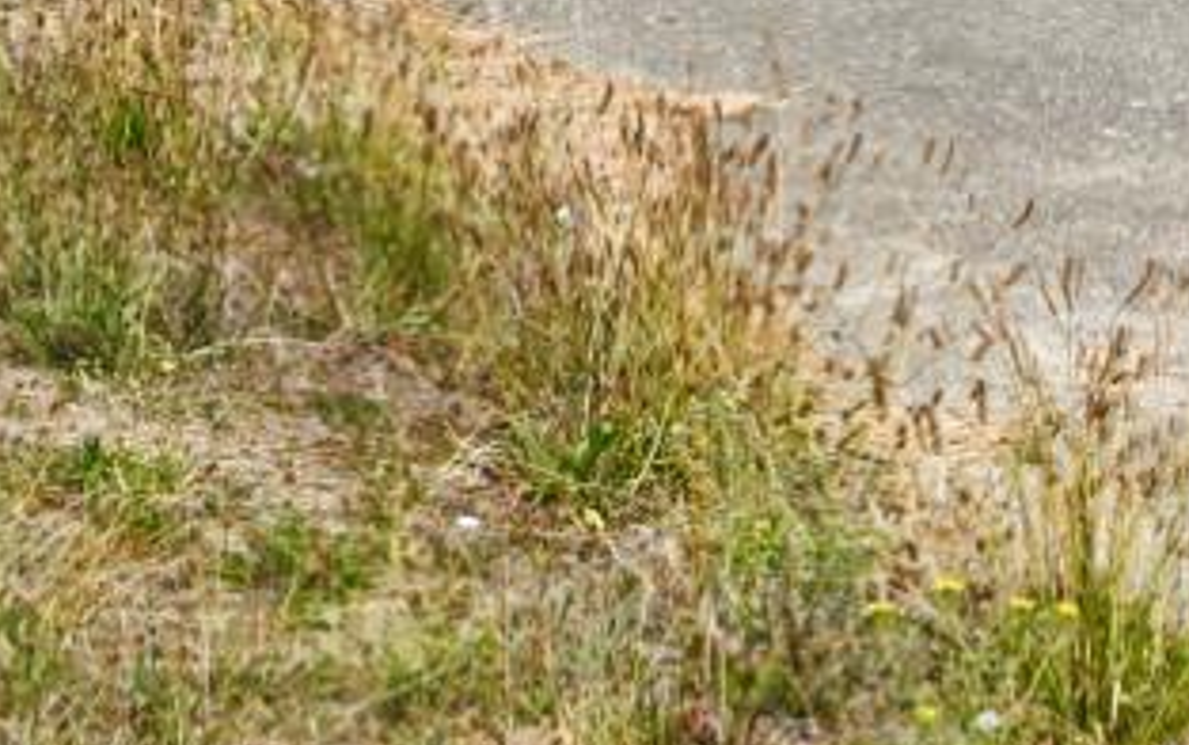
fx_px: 6646
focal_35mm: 205
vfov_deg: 6.2
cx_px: 2507
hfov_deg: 9.4
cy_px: -977
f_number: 13
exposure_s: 1/1600
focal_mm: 42
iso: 1600
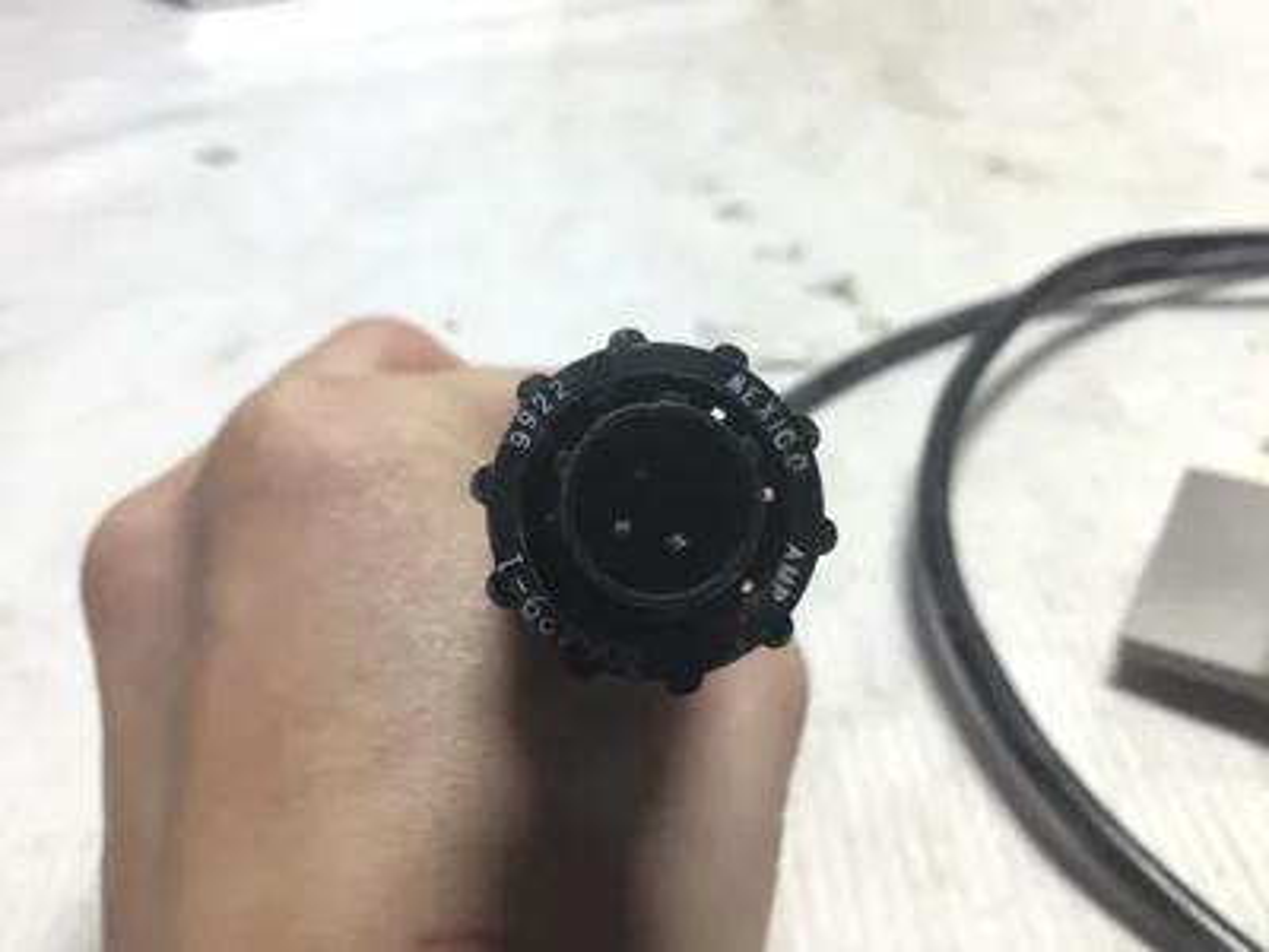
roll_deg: +1.2
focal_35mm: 31
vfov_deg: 45.4
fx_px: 1136
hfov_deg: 58.4
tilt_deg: -34.0
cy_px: 476
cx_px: 634
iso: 40
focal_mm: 3.3
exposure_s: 1/120
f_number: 2.4
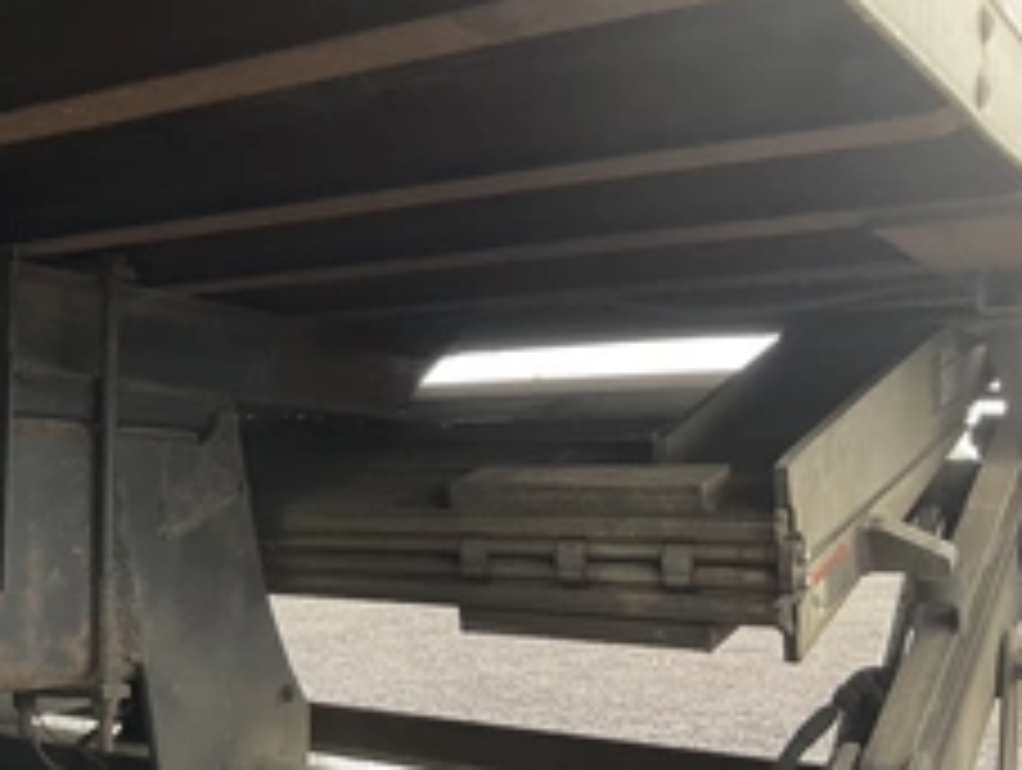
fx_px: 1508
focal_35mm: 51
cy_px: 572
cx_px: 135
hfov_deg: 35.6
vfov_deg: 28.2
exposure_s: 1/122
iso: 25
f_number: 1.8
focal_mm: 3
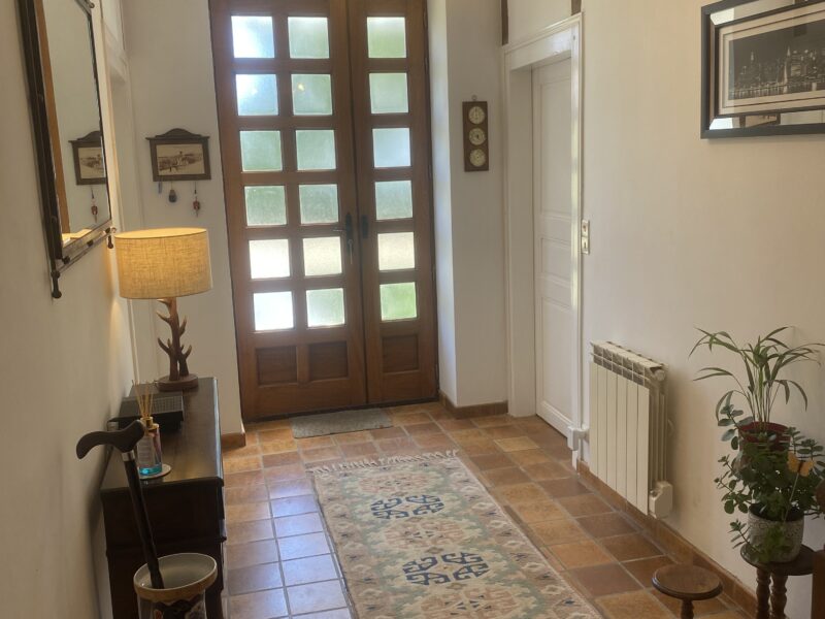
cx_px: 412
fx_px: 620
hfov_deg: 67.3
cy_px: 310
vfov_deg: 53.1
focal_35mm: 26
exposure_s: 1/121
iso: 64
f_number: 1.8
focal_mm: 4.25
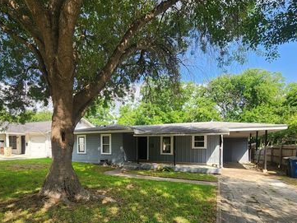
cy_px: 152
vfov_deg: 69.2
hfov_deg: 87.4
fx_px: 154
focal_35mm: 18
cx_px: 132
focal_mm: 2.2
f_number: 2.2
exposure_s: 1/531
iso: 50
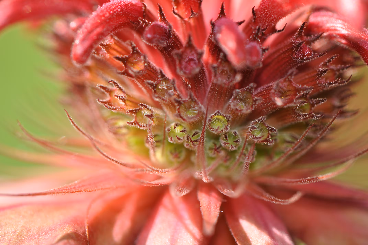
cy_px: 122
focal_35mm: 158
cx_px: 184
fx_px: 1608
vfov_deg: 8.7
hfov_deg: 13.1
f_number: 8
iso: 200
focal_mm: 105
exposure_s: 1/200
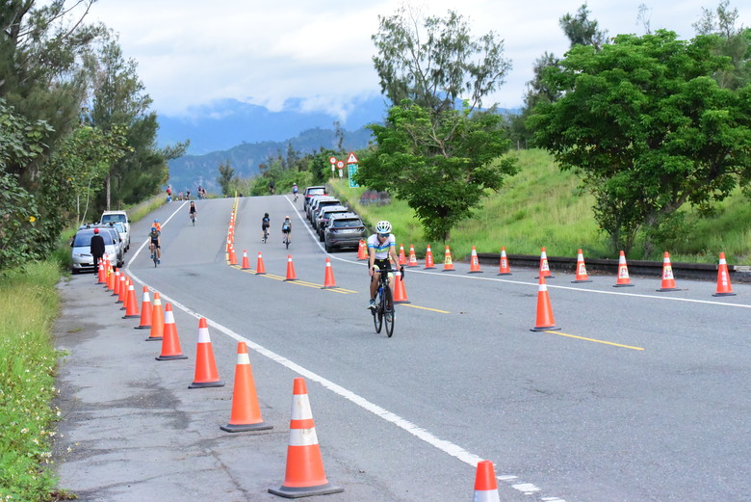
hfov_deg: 22.6
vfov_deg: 15.2
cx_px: 376
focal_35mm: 90
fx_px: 1878
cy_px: 251
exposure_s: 1/2500
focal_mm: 90
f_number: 13
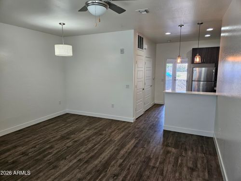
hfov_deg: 73.9
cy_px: 90
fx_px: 160
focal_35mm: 23
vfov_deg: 58.9
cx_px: 120
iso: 160
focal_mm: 5.4
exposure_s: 1/120
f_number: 1.8
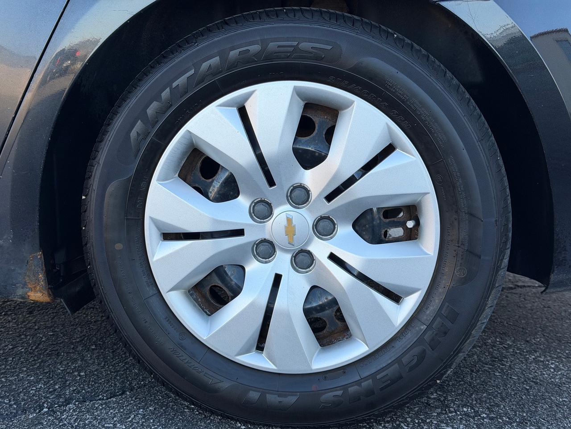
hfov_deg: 39.7
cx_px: 286
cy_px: 214
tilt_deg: -10.6
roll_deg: -1.1
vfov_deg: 30.3
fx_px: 792
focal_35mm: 48
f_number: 1.78
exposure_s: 1/574
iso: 64
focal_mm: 6.76
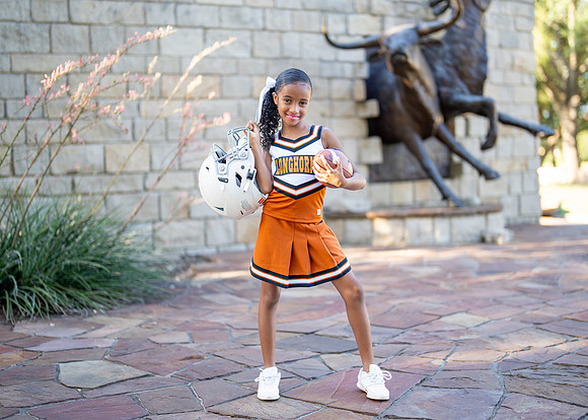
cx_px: 313
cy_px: 211
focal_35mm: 56
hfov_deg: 34.8
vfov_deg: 25.3
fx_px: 936
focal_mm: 50
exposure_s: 1/500
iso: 125
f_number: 1.2
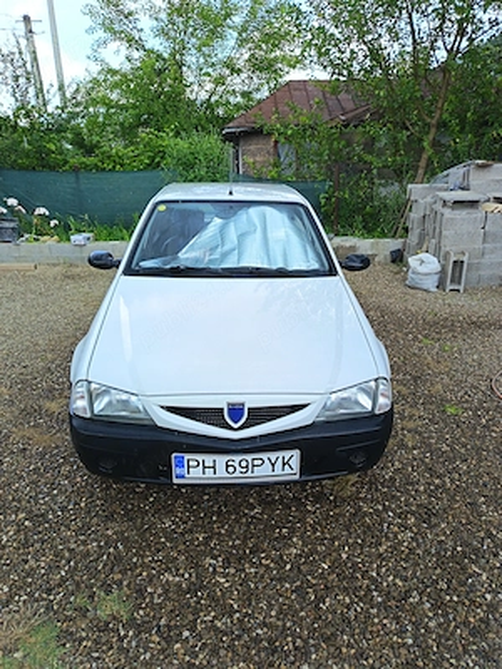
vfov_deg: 71.6
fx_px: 464
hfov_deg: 56.8
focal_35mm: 24
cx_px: 251
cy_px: 334
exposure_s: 1/600
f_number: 1.75
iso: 104
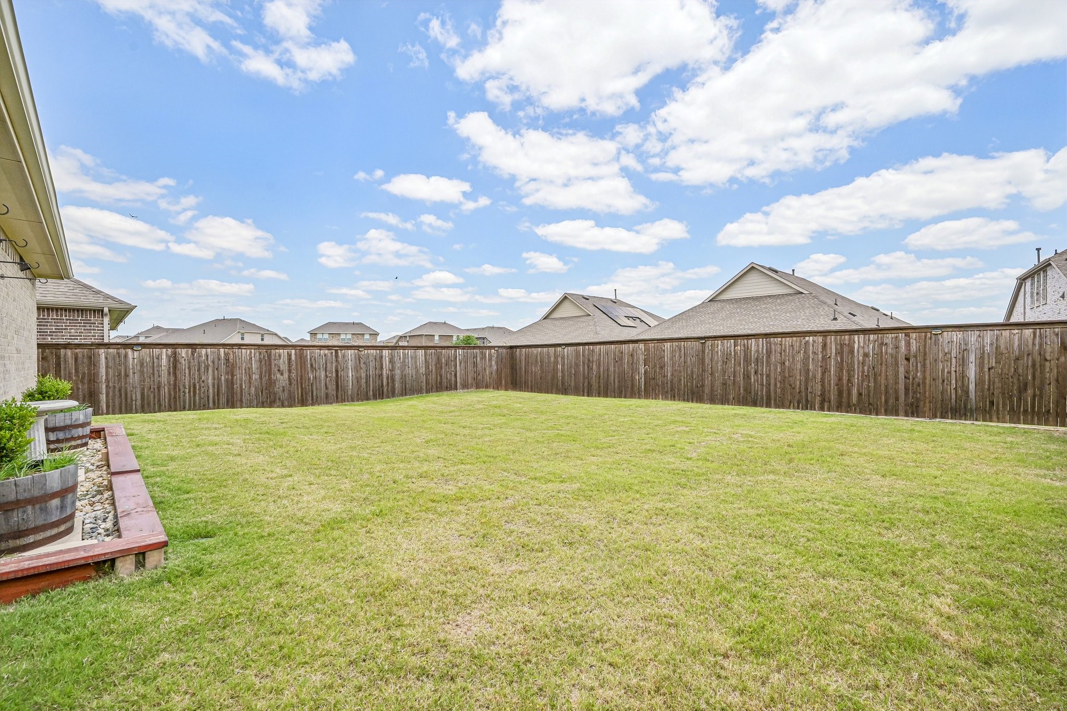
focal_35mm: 16
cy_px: 356
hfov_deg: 96.7
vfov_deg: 73.7
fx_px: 474
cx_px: 534
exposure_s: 1/1000
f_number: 8
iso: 400
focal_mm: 16
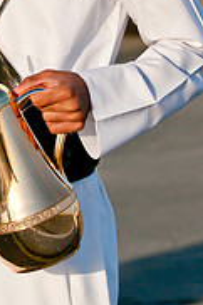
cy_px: -50
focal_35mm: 370
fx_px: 3135
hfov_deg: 3.7
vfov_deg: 5.6
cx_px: 13
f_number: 4.5
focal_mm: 100
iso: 320
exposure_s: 1/8000
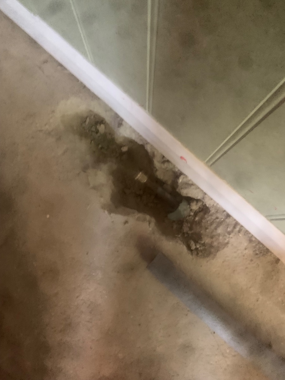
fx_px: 285
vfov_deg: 67.3
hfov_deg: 53.1
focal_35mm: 26
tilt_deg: -85.5
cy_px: 190
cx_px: 142
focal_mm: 4.25
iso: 800
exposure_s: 1/30
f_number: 1.8
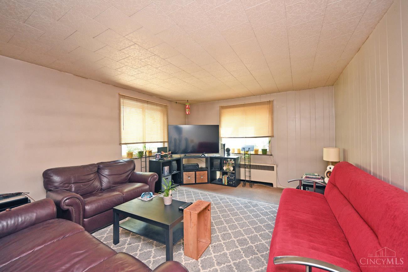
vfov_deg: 81.2
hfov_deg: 104.2
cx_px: 204
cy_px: 136
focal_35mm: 14
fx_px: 159
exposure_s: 1/60
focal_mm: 14
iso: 1100
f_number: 4
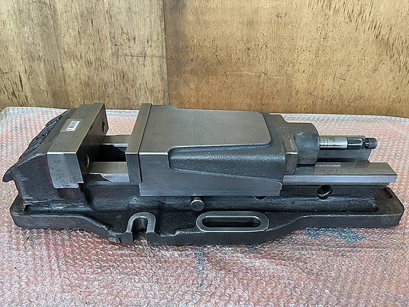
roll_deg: +1.3
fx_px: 307
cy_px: 154
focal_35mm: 26
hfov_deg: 67.3
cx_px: 204
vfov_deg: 53.1
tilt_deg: -35.8
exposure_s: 1/60
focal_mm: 5.1
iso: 160
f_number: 1.6
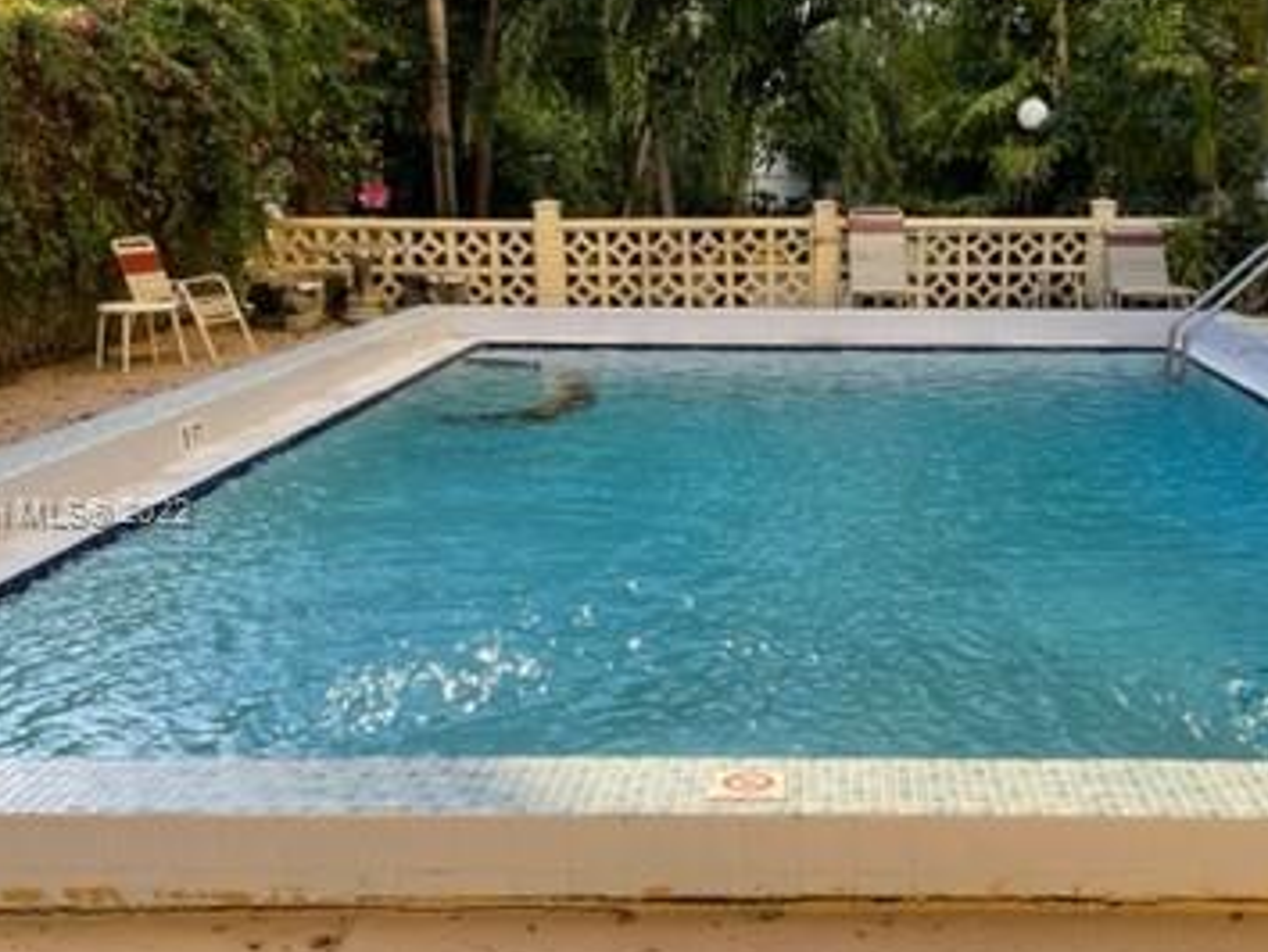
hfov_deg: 39.9
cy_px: 515
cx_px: 842
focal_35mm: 47
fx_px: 1723
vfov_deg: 30.9
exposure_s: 1/584
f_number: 1.6
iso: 32
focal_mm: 4.2
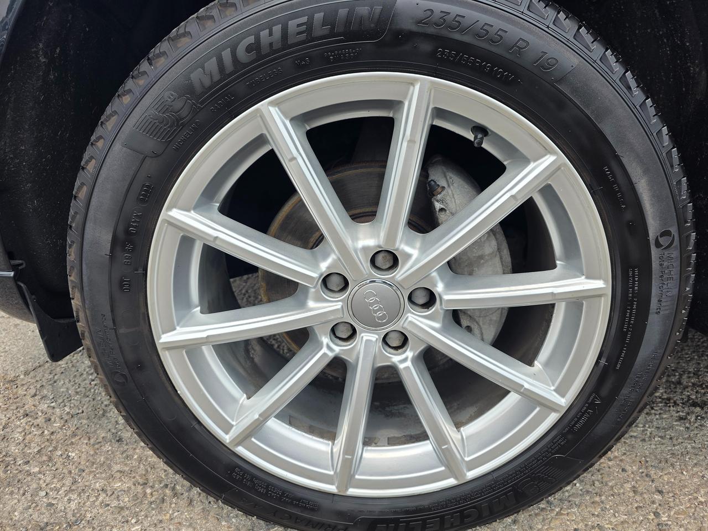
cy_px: 266
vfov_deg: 58.9
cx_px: 354
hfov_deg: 73.9
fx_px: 470
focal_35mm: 23
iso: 80
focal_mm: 6.3
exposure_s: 1/2650
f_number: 1.7
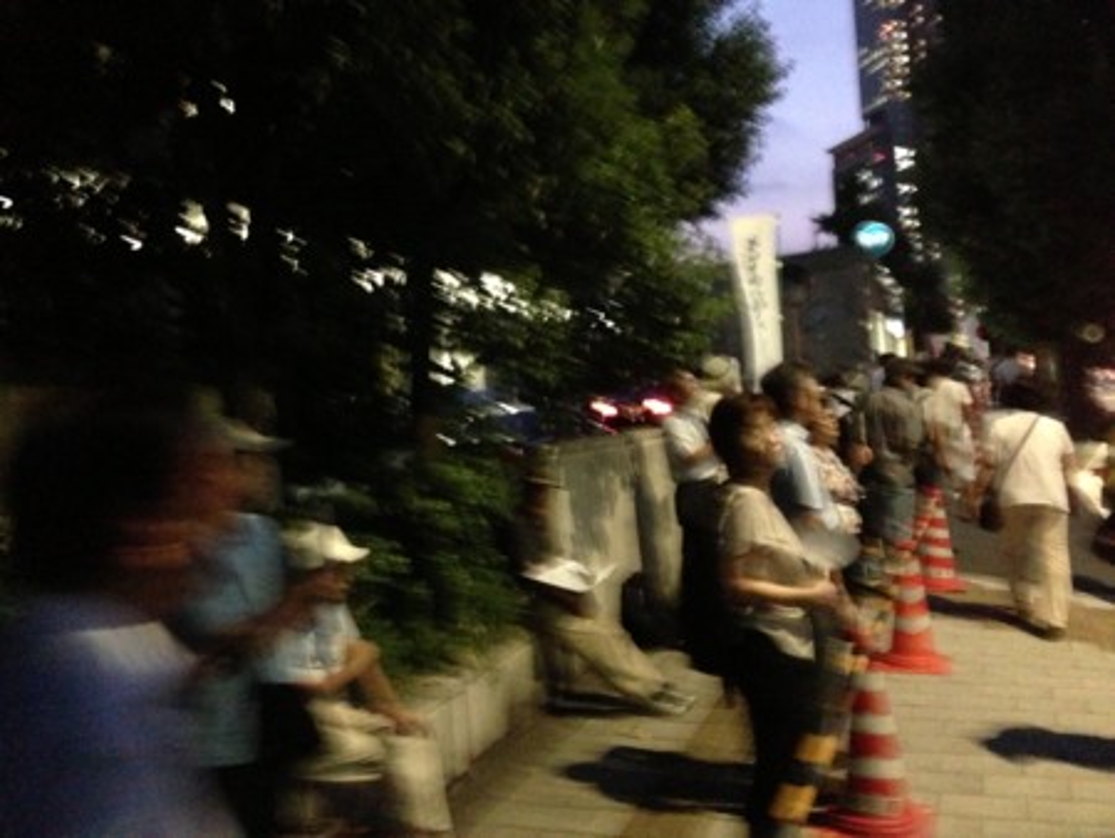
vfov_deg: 43.0
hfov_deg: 55.3
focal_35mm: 33
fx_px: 1064
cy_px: 419
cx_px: 558
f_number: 2.4
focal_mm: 4.13
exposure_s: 1/20
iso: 1600
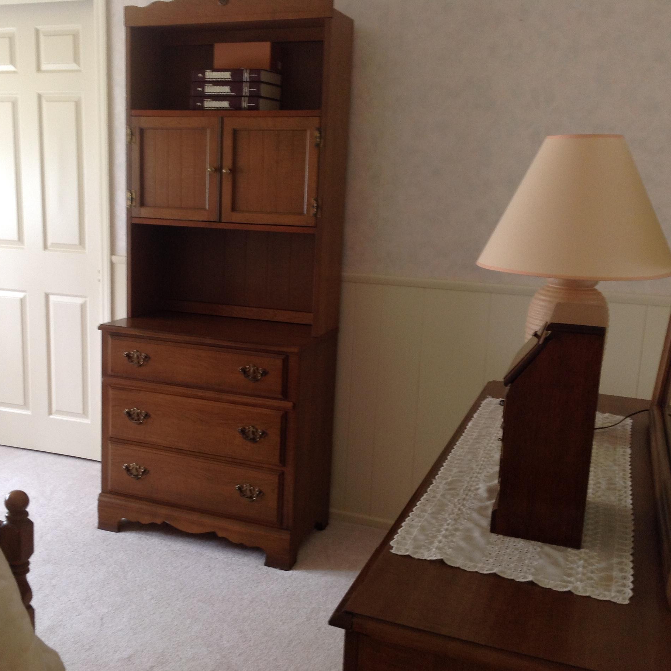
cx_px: 237
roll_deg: -1.3
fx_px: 921
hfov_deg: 39.7
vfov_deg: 40.0
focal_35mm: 42
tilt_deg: -11.7
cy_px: 335
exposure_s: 1/15
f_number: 2.4
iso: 64
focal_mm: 4.28
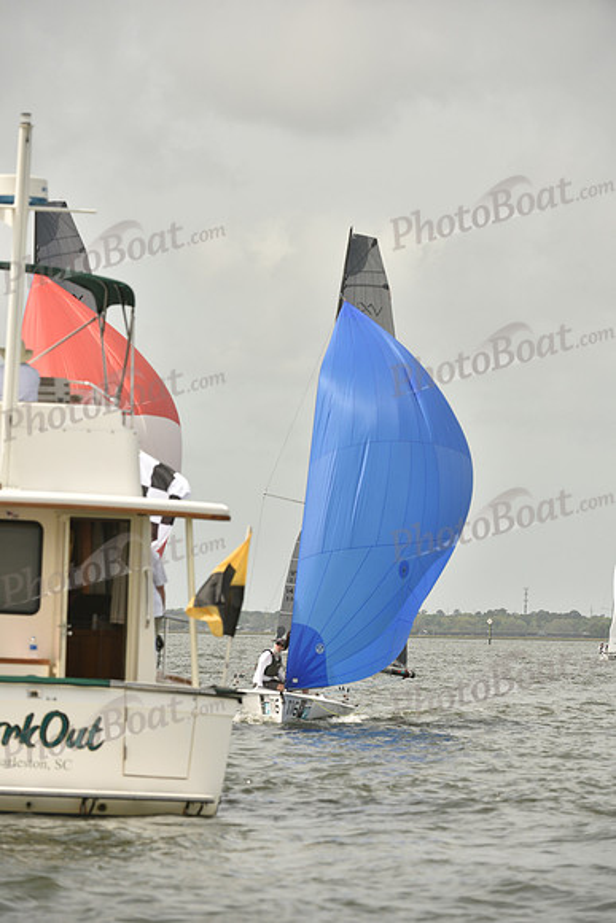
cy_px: 462
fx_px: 6156
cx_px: 308
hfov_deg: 5.7
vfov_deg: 8.6
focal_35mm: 240
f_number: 7.1
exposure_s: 1/1250
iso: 320
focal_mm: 240
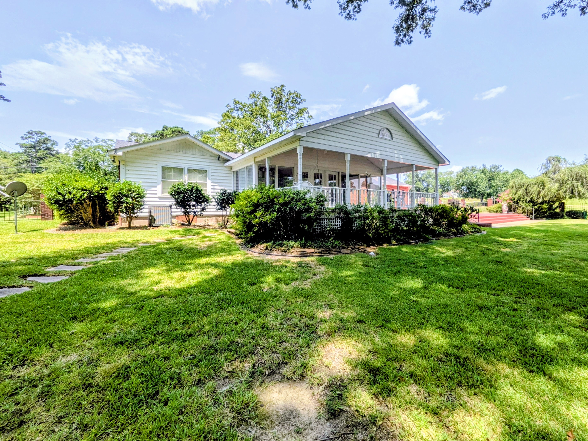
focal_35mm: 15
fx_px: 255
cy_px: 208
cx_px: 310
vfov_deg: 81.7
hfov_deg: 98.1
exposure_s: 1/1300
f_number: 2.2
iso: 49
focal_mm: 1.85
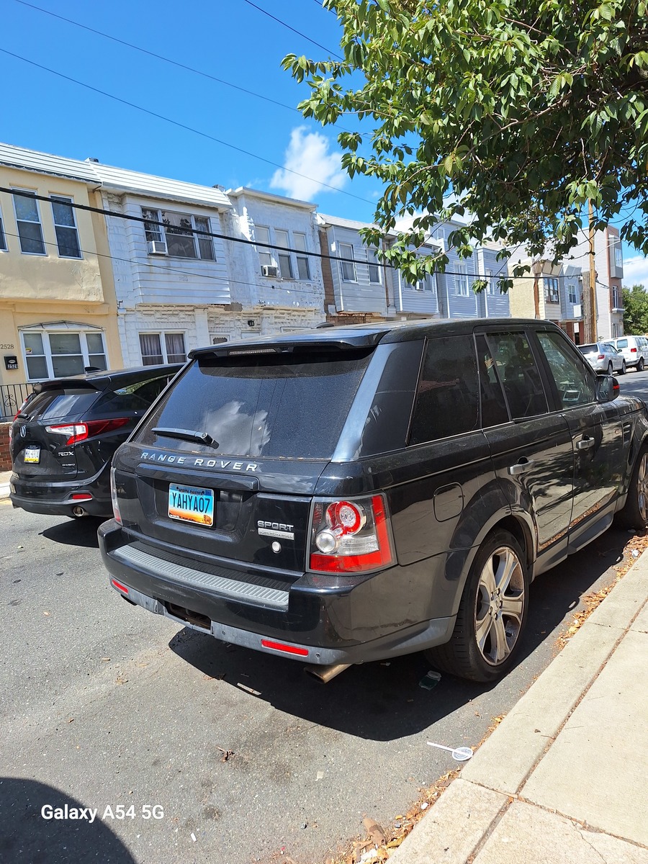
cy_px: 432
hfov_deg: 58.9
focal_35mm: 23
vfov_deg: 73.9
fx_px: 574
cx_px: 324
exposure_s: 1/2381
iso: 40
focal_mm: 5.54
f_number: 1.8
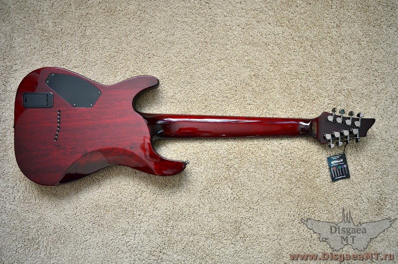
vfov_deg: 46.2
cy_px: 132
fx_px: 309
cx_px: 199
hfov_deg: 65.6
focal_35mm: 28
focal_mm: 18.5
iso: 500
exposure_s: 1/160
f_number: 4
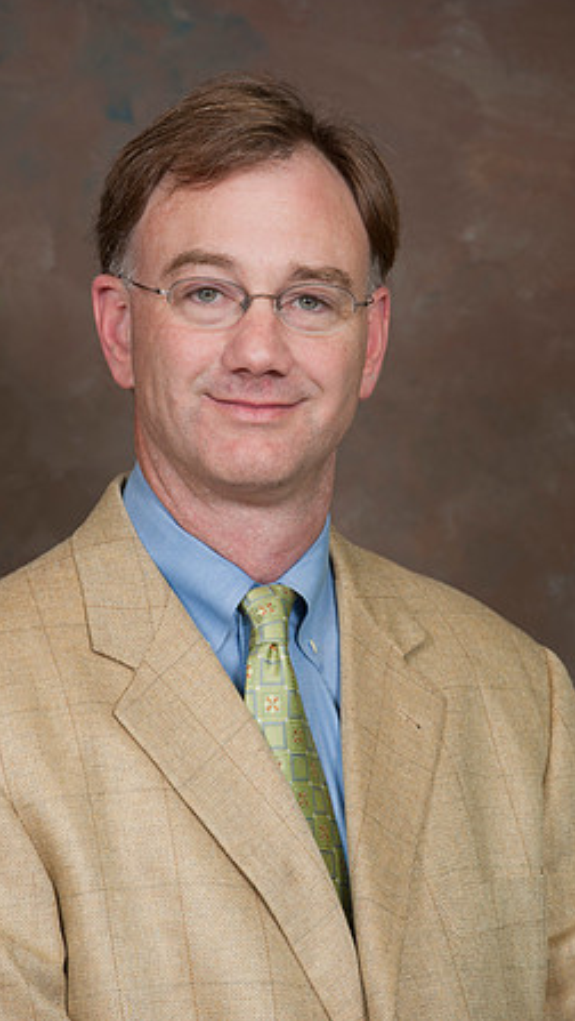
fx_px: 5412
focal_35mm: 200
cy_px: 509
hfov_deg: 6.1
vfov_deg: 10.8
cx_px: 245
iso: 320
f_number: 5.6
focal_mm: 190
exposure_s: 1/100
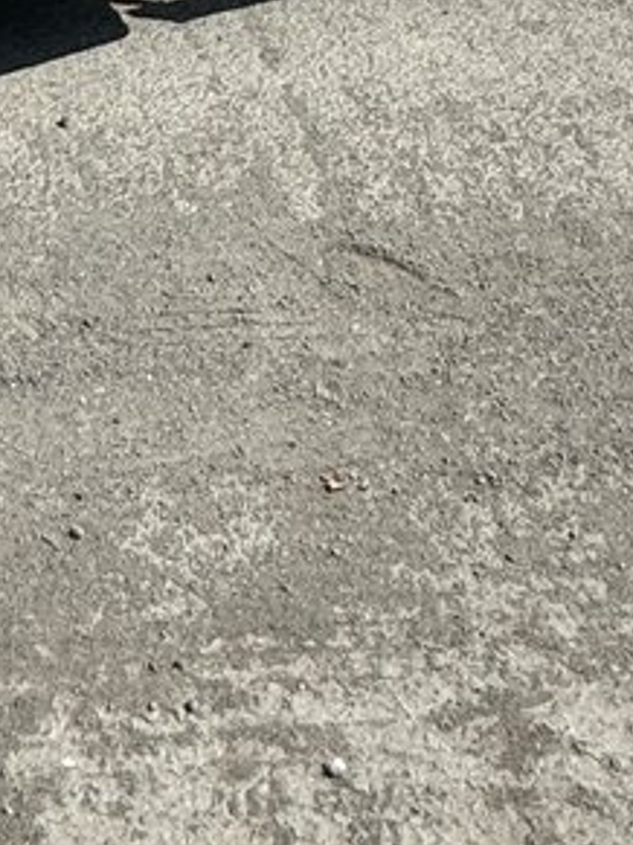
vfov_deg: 17.8
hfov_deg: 18.6
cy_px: -838
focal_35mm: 77
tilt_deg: +1.4
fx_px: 1879
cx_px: 9
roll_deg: -0.8
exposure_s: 1/2028
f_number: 2.2
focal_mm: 2.22
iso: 50
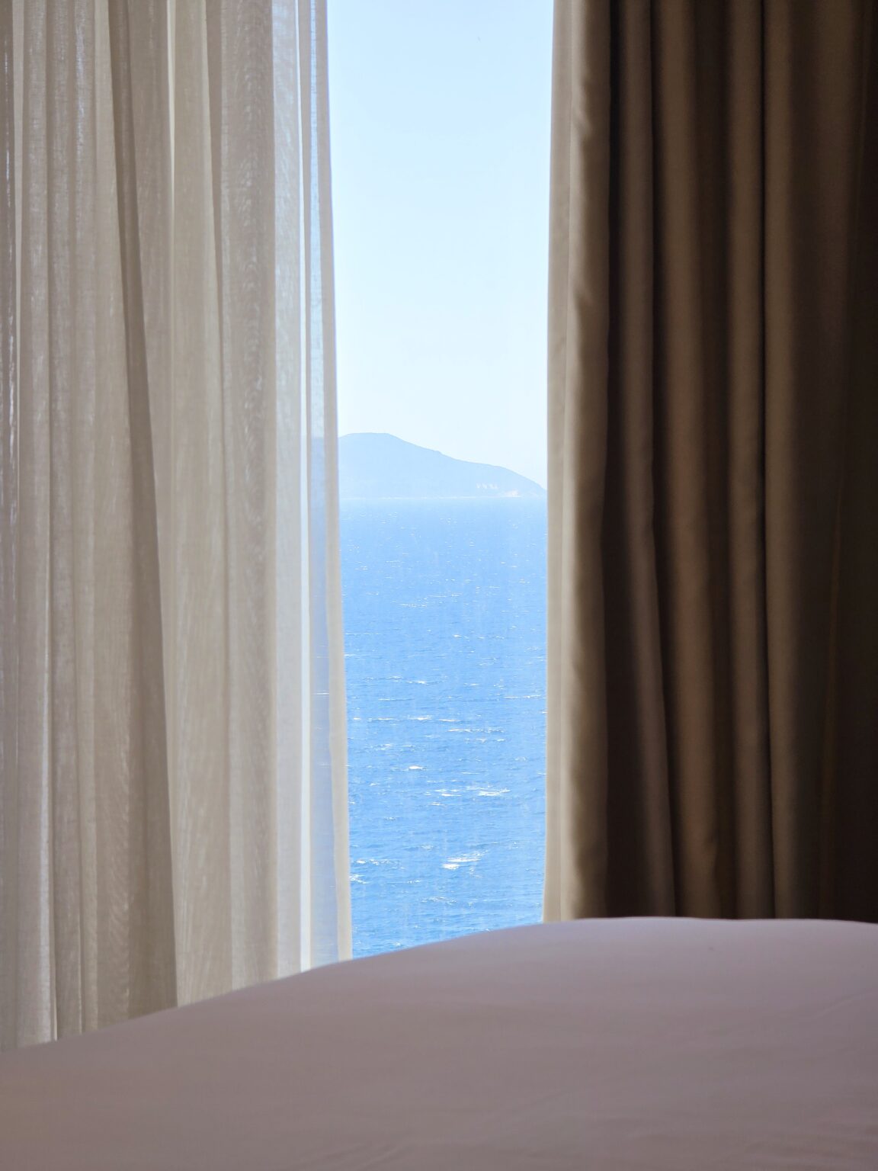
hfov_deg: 12.9
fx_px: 3889
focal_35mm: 115
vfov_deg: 17.1
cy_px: 586
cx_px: 439
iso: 32
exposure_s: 1/101
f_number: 3.4
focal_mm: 18.6
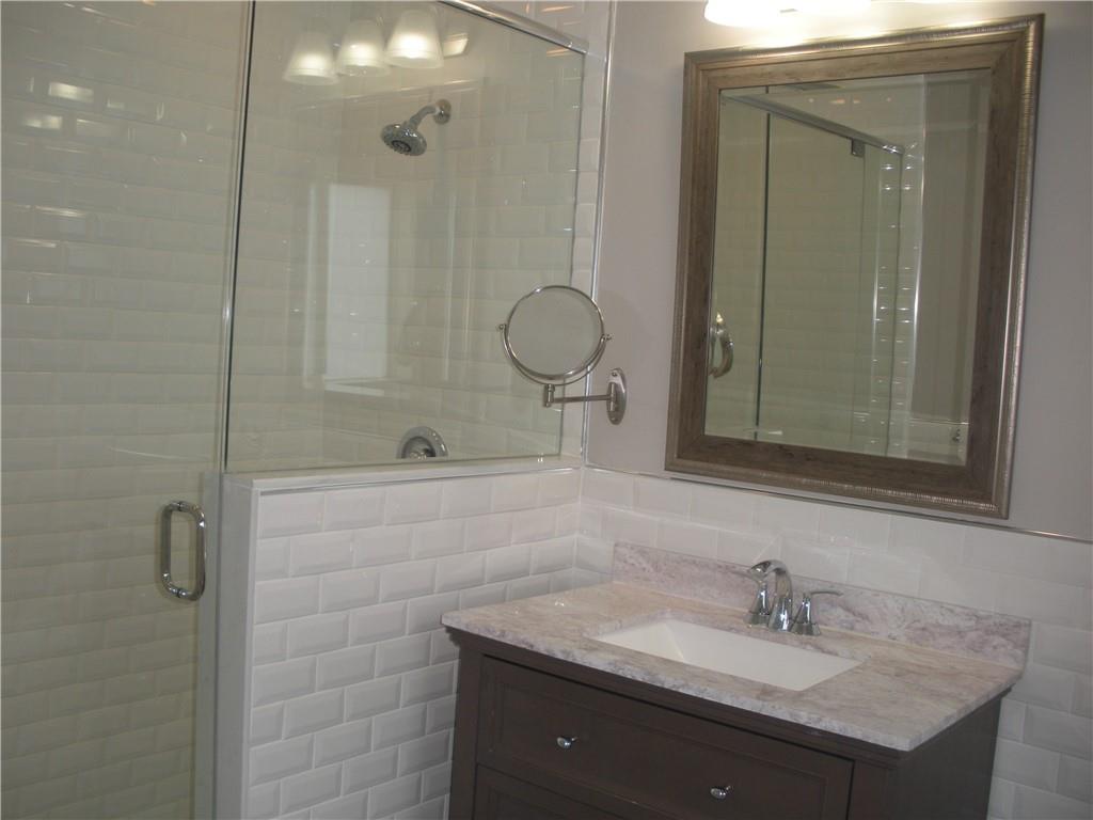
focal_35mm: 36
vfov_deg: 39.7
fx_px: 1137
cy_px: 410
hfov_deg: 51.4
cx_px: 546
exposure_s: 1/53.7
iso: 76
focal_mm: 6.3
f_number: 3.5
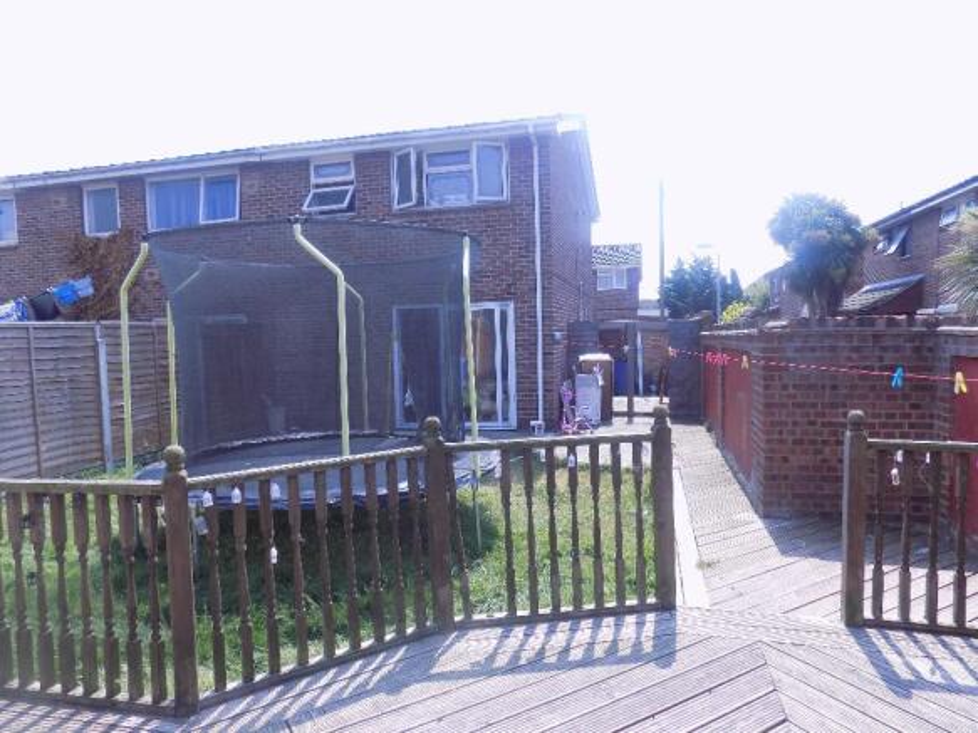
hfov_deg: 73.9
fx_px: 650
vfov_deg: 58.9
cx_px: 489
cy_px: 366
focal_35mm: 23
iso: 80
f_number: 3.1
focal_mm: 4
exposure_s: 1/400
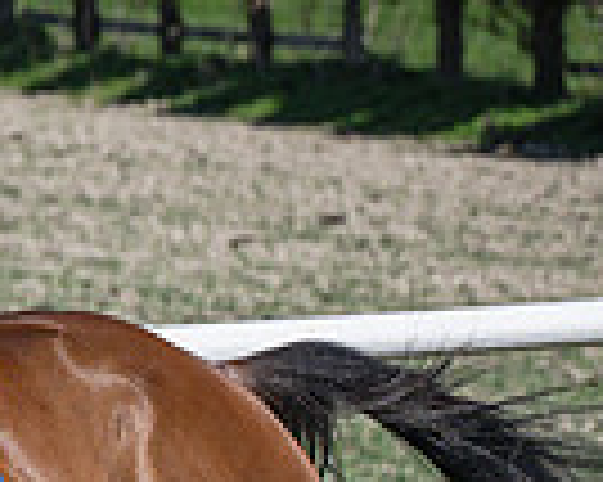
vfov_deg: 1.9
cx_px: -112
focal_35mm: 795
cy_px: 600
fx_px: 14178
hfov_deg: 2.4
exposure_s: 1/3200
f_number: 4
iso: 200
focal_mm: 82
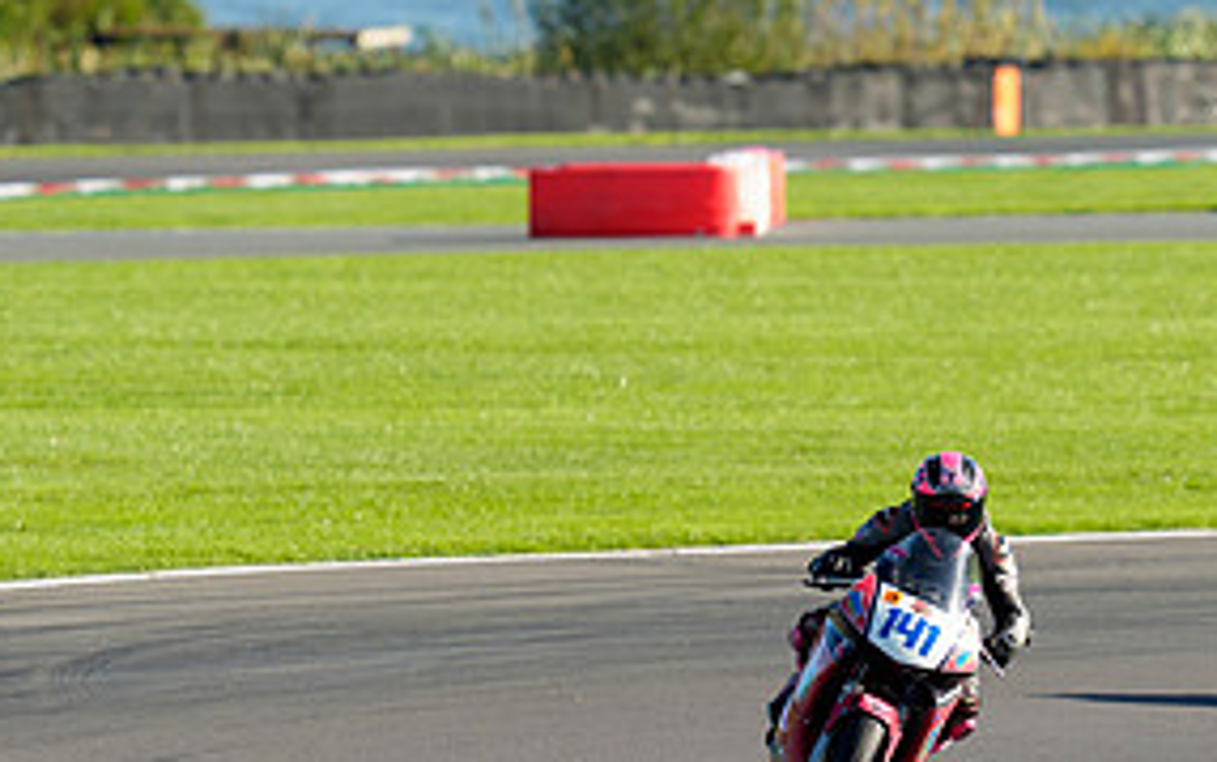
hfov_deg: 1.9
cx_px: 933
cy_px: 601
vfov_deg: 1.2
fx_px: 35835
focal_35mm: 1080
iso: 125
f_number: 5
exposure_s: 1/400
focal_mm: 400
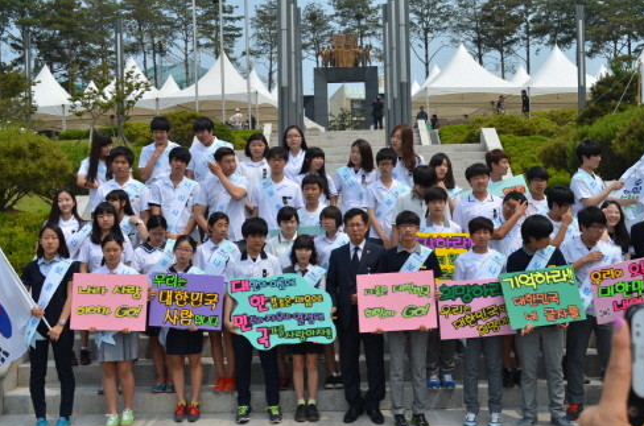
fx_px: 767
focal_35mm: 43
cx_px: 327
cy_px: 217
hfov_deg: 45.5
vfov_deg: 31.0
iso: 100
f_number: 8
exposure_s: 1/250
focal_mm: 28
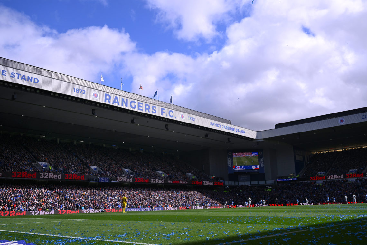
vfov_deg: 39.4
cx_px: 184
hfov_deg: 56.5
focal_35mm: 34
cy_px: 122
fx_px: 341
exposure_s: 1/1250
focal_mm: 33.5
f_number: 5.6
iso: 180
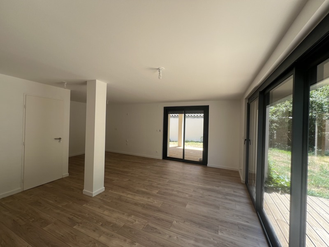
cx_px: 164
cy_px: 124
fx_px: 124
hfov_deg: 106.2
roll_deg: -1.0
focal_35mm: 13
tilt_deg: +0.3
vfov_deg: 89.9
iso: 32
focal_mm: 1.57
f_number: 1.8
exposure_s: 1/107
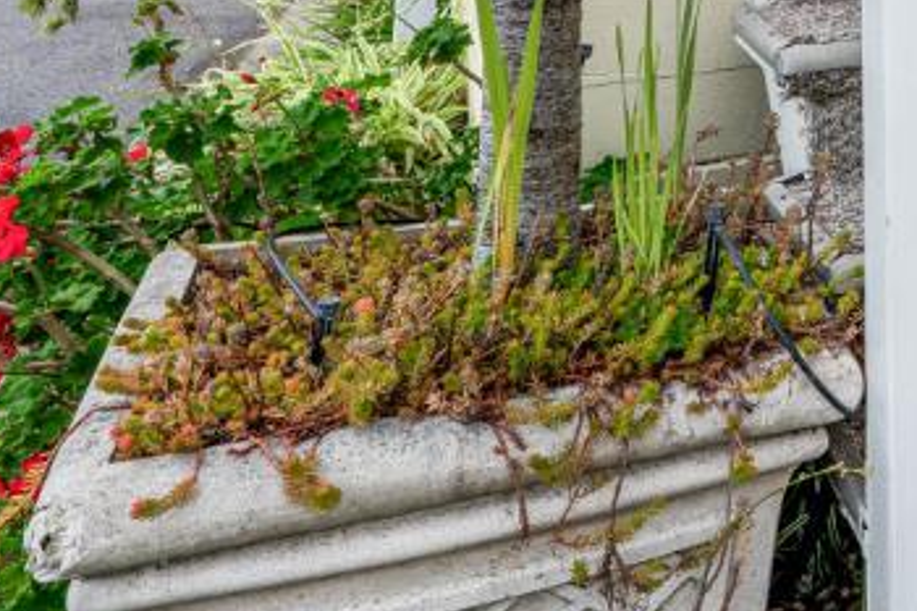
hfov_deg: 25.2
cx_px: 1383
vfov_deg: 19.3
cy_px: -341
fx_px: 1528
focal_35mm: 60
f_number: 10
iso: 200
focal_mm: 14
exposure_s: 1/160
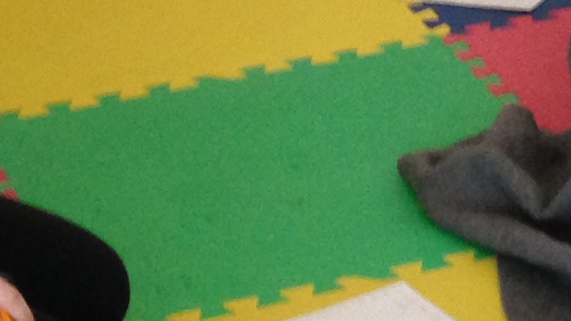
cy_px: -198
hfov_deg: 11.1
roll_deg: -0.2
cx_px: 825
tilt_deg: -17.8
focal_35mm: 188
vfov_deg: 6.4
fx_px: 2846
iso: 160
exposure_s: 1/20
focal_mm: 4.12
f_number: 2.4
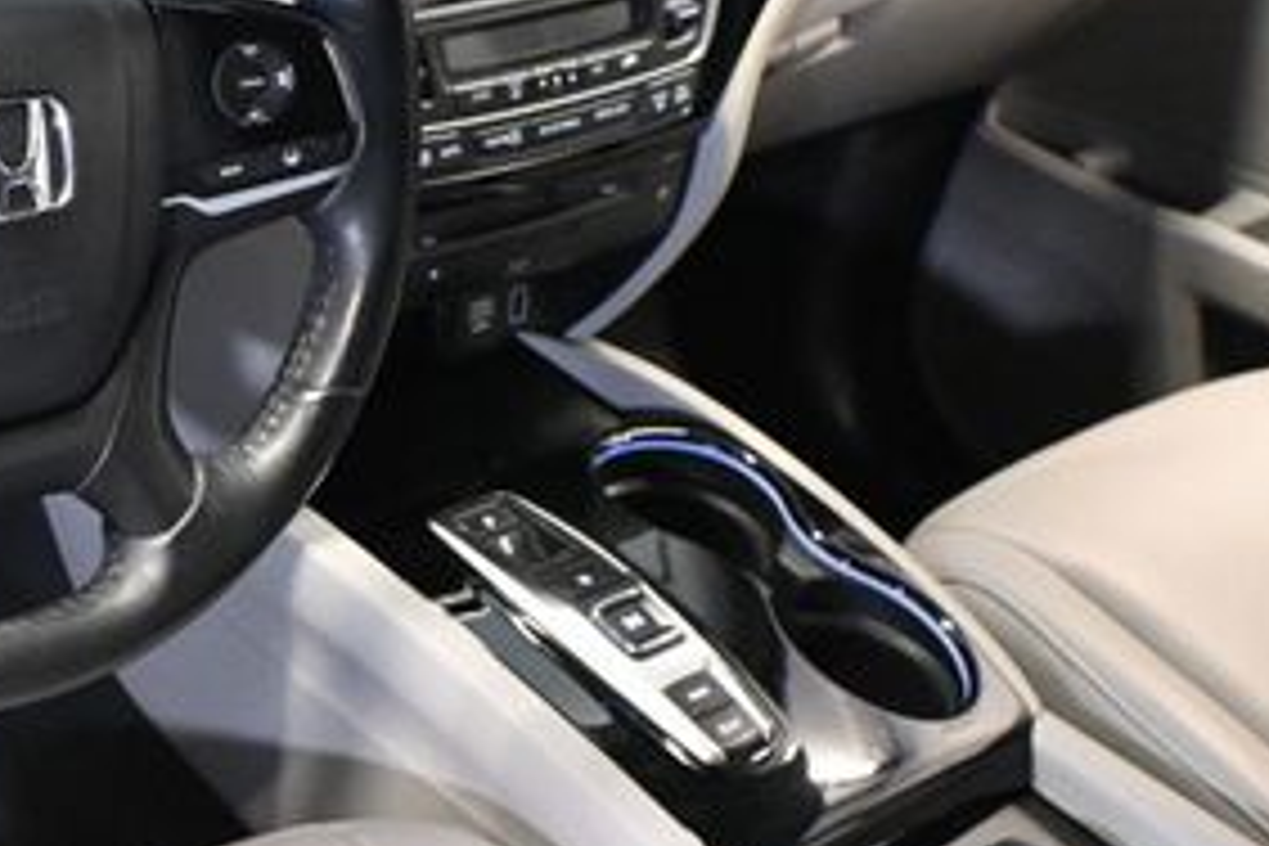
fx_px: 2397
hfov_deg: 27.9
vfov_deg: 20.0
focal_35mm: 68
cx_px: 4
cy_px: 288
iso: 5600
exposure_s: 1/60
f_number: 3.8
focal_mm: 20
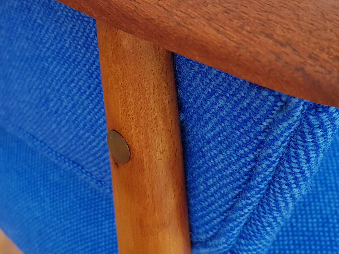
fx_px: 607
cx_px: 170
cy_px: 88
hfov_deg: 31.2
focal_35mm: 62
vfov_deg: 23.6
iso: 40
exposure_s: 1/114
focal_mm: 4.2
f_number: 1.7
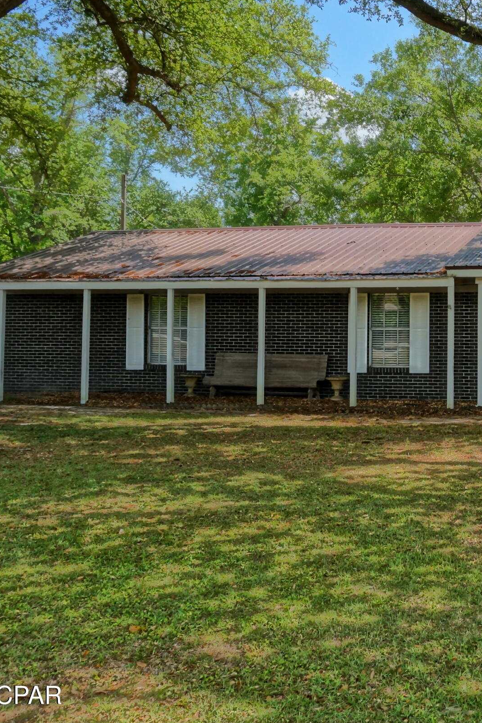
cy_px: 285
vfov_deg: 43.4
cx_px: 590
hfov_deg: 26.3
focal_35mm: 45
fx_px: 903
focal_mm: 16
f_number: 5.6
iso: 400
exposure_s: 1/1000
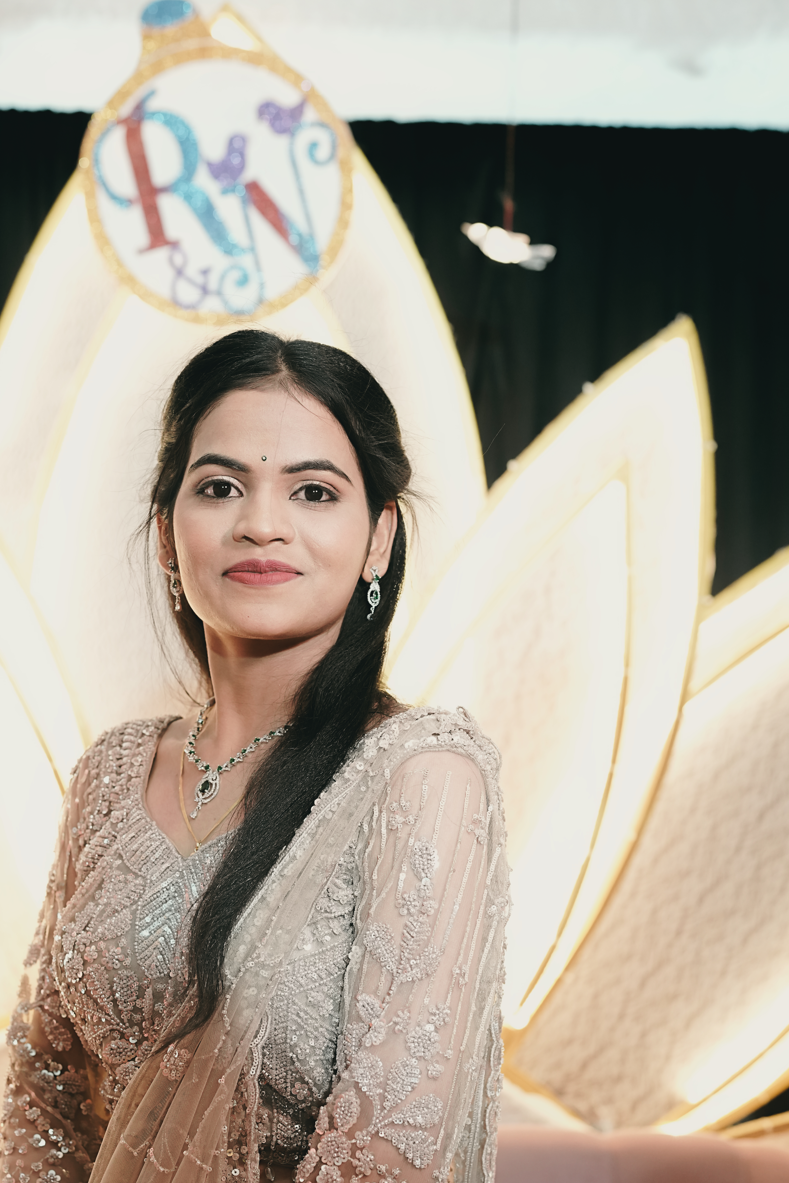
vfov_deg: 37.4
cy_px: 859
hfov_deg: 25.9
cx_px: 275
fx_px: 1709
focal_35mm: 52
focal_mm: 35
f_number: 2.8
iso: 1250
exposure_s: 1/160
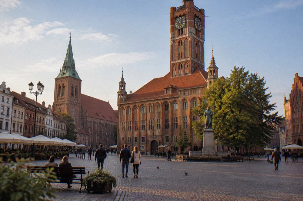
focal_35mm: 64
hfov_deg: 31.4
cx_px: 152
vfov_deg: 21.2
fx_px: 538
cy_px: 100
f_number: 5
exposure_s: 1/1250
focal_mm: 64
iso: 500
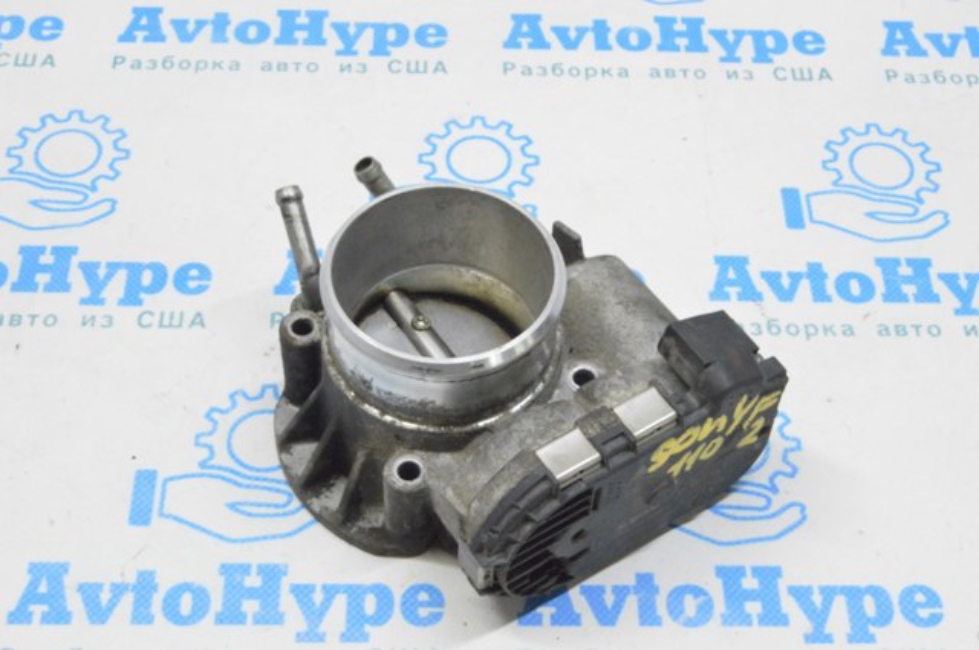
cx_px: 490
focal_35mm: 57
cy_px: 325
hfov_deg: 35.1
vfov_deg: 23.7
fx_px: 1548
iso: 6400
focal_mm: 38
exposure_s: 1/15
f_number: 20
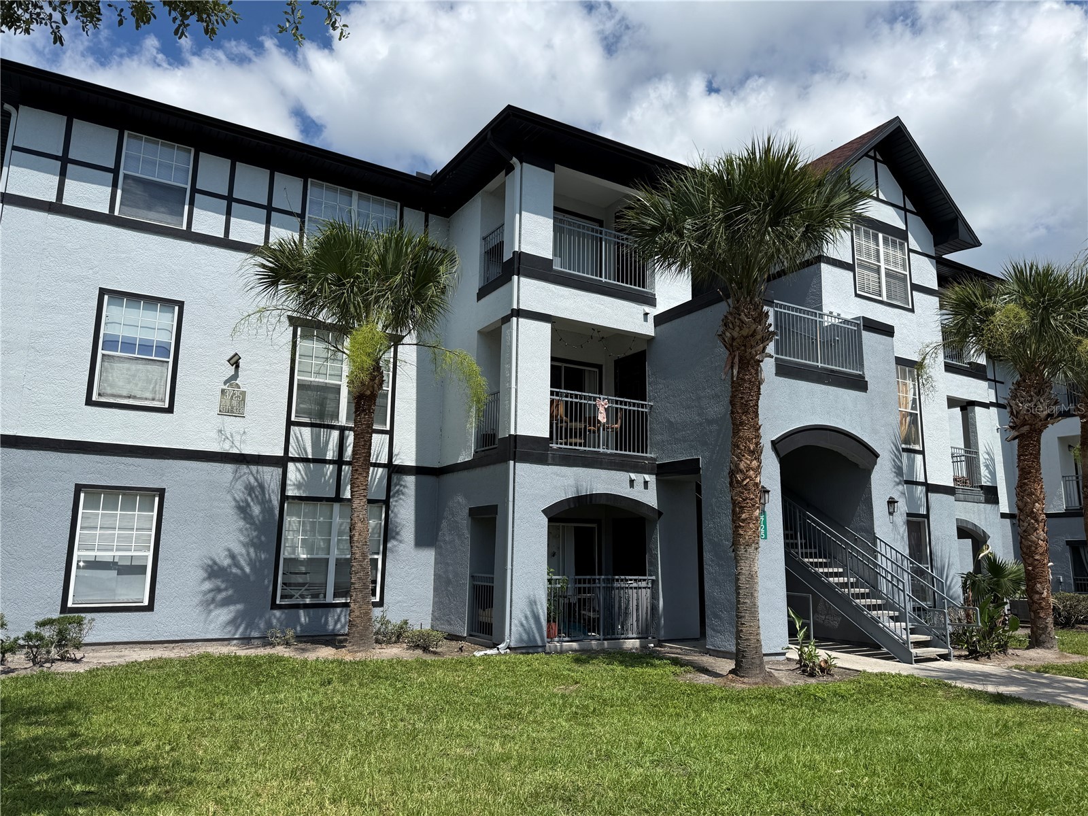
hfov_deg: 71.6
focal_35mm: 24
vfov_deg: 56.8
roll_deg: -0.9
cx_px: 544
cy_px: 408
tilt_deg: +10.9
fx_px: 754
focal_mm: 6.76
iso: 80
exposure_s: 1/6173
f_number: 1.78
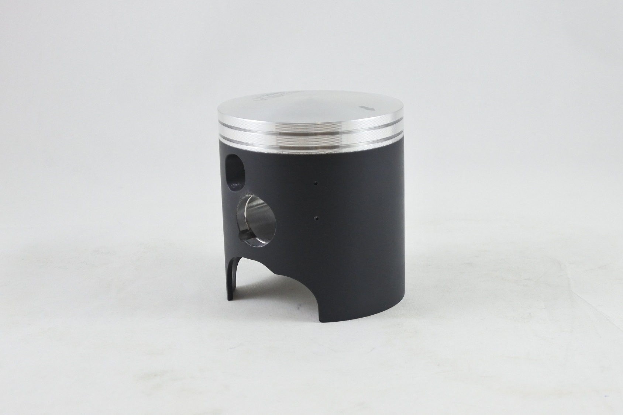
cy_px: 208
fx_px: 813
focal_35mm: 47
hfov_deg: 41.9
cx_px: 312
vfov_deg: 28.6
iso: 500
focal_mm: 17.6
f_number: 4.5
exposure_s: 1/125
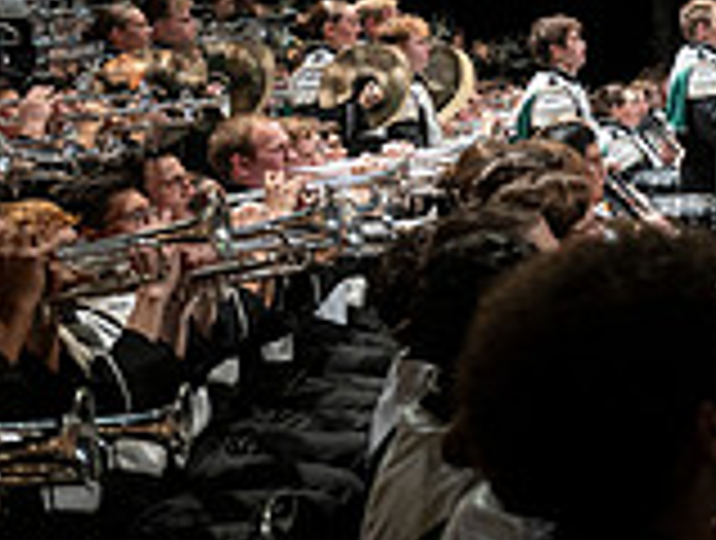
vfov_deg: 17.2
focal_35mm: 84
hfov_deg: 19.1
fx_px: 1741
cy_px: -29
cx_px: 1189
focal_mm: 24
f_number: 2.8
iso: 1250
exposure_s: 1/500
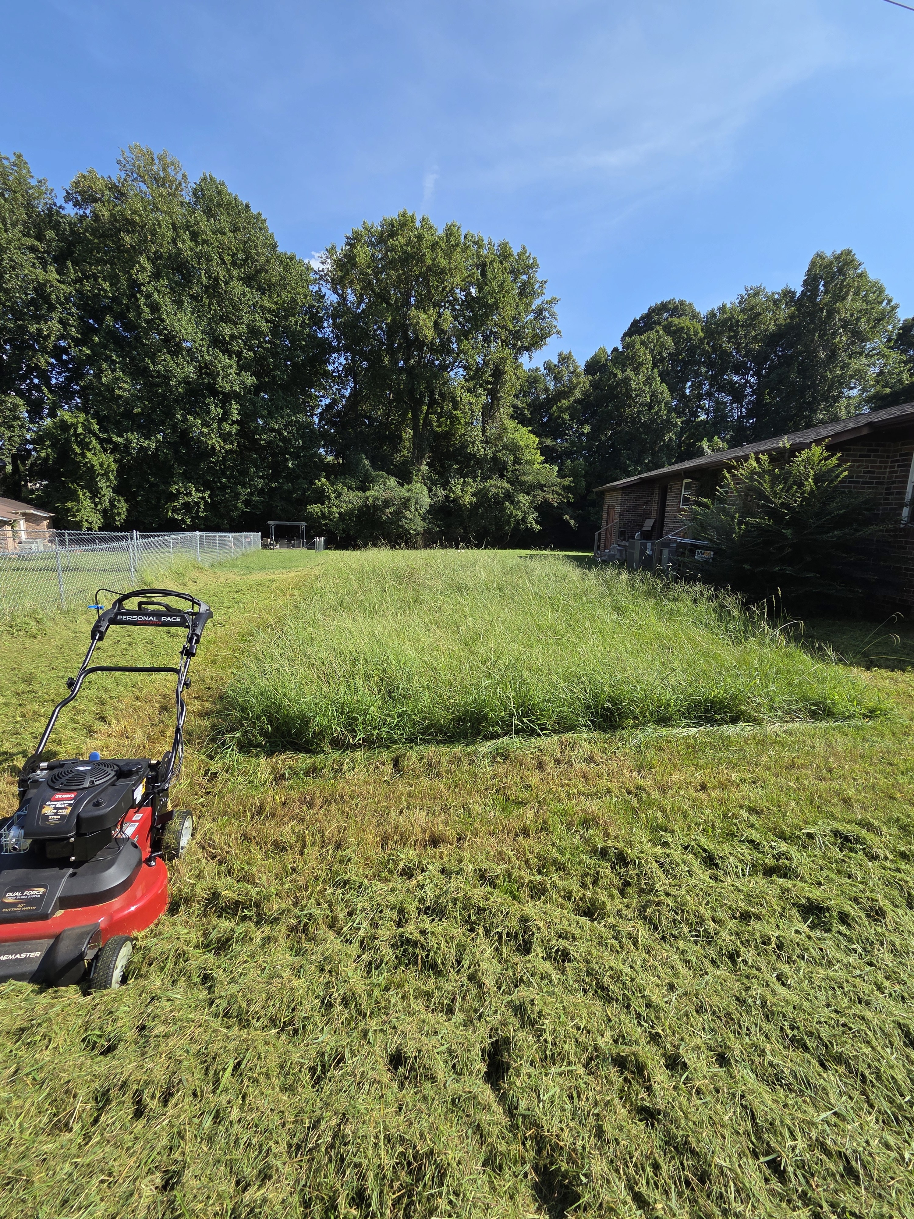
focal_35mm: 13
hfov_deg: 89.9
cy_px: 610
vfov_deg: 106.2
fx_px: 458
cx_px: 457
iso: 50
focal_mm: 2.2
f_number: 2.2
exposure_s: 1/1449
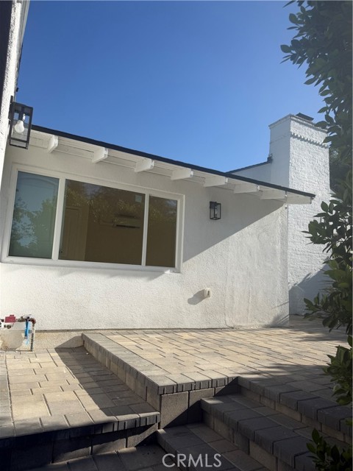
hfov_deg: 56.8
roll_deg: -2.6
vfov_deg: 71.6
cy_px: 236
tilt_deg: +8.5
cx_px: 176
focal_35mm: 24
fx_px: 326
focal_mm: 6.76
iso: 80
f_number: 1.78
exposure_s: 1/5714
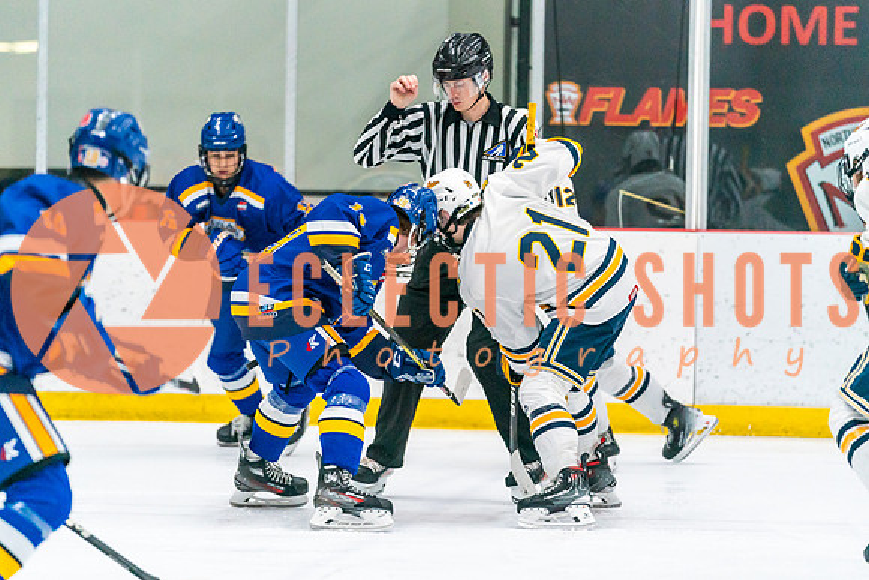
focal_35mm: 218
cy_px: 312
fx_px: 5270
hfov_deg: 9.4
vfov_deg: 6.3
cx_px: 431
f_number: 2.8
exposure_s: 1/1250
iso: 3200
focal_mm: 192
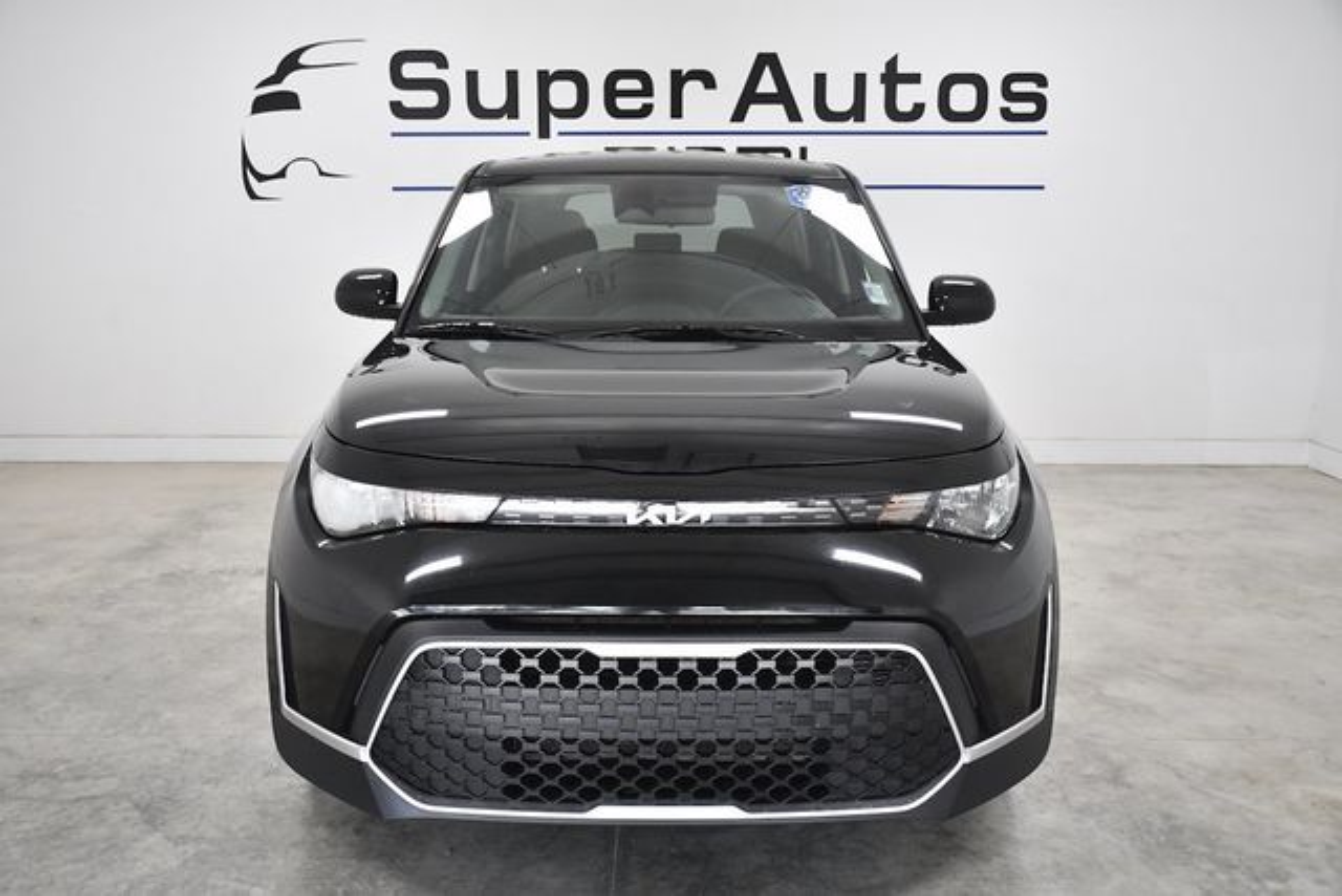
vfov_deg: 38.9
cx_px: 671
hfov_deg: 55.8
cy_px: 448
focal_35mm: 34
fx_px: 1268
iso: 1250
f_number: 4
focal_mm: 23
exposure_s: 1/640
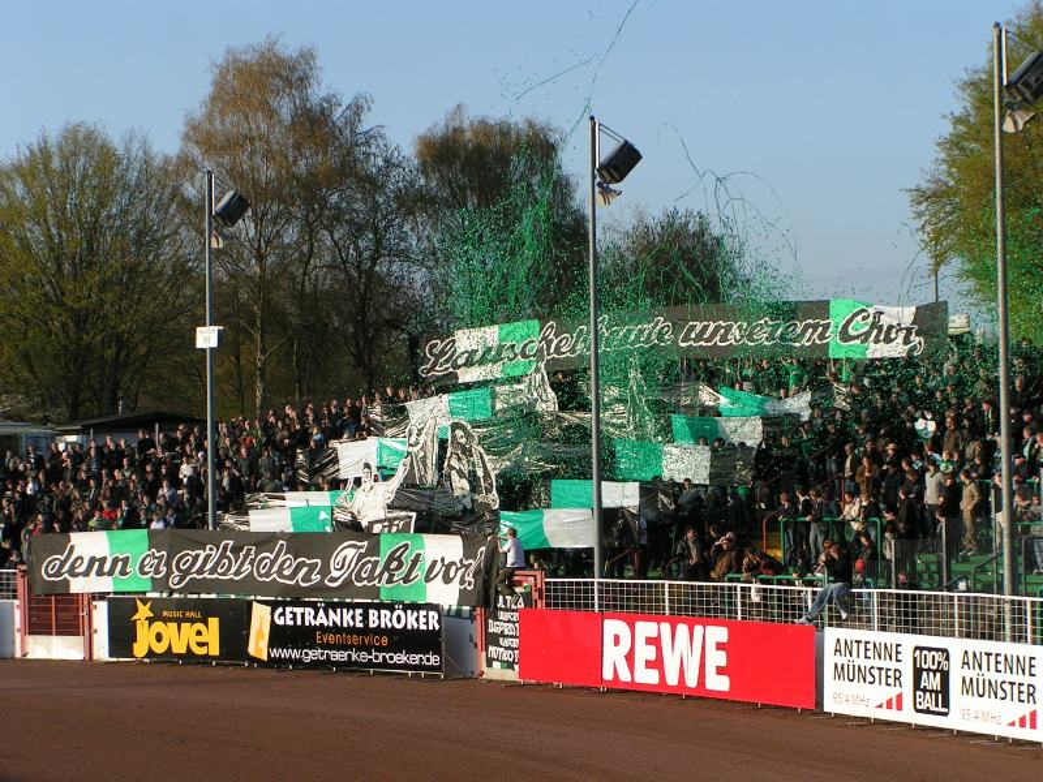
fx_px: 2983
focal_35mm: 99
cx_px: 522
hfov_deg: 19.8
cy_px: 391
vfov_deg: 14.9
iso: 50
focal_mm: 15.2
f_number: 5.6
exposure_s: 1/320
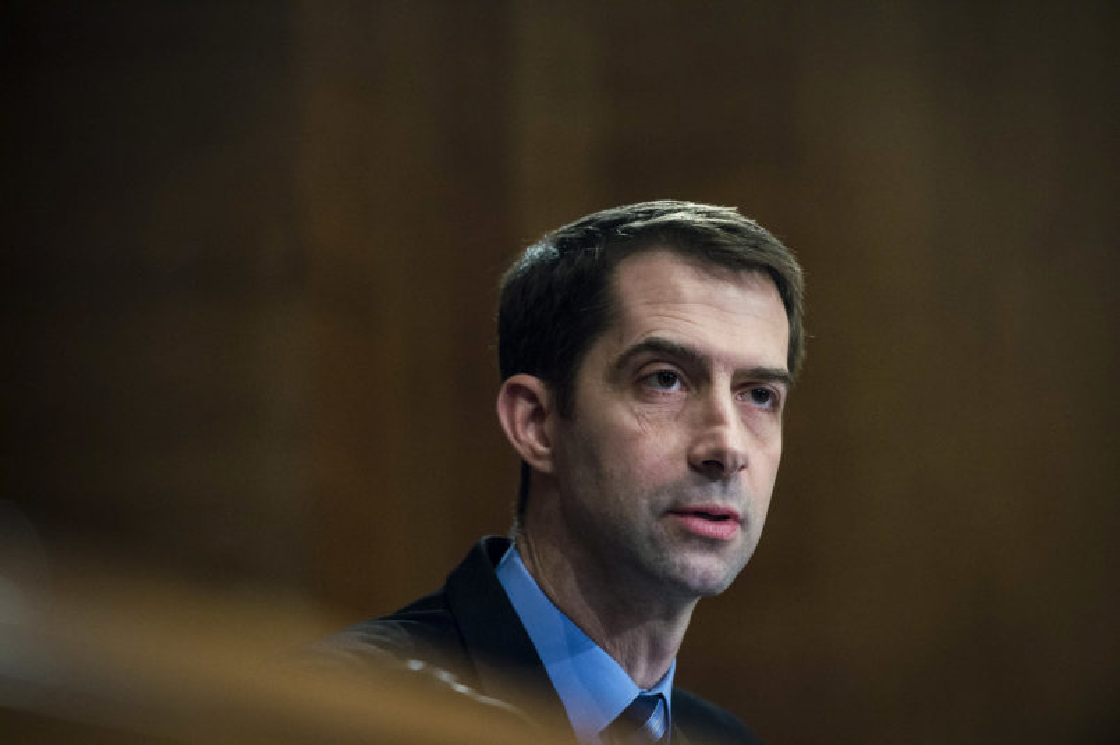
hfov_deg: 12.1
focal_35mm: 170
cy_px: 372
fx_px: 5285
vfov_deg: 8.1
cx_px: 560
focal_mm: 170
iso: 1600
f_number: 4
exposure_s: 1/200
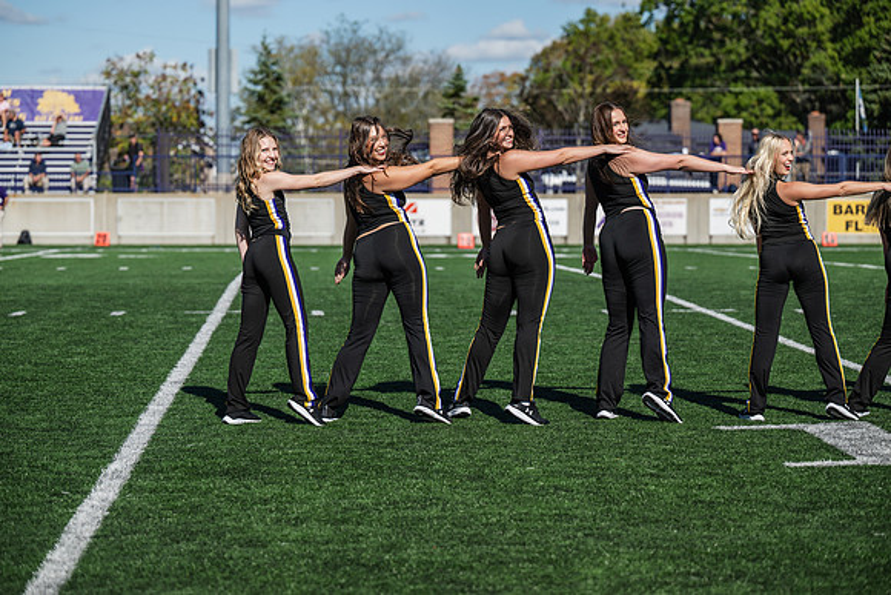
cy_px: 298
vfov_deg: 14.3
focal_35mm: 96
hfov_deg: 21.2
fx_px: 2376
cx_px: 446
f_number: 3.2
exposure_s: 1/1600
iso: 80
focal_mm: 96
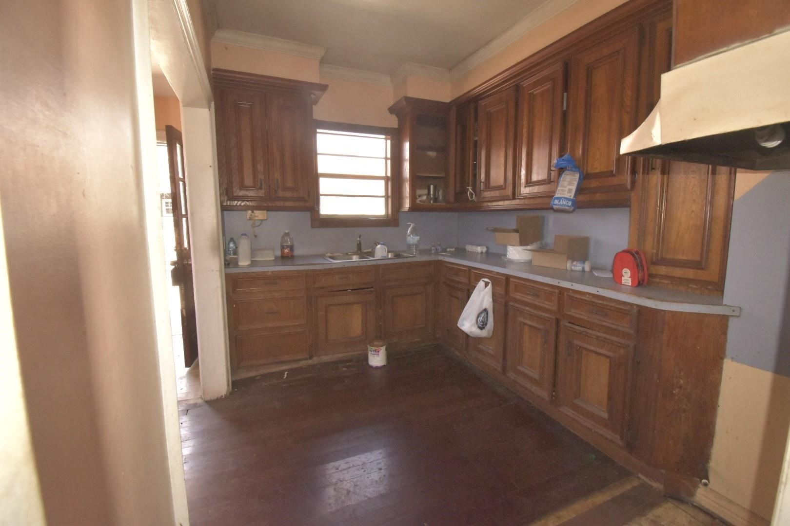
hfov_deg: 100.4
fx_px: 329
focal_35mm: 15
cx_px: 395
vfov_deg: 77.3
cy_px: 263
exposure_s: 1/200
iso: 7200
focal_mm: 10
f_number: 9
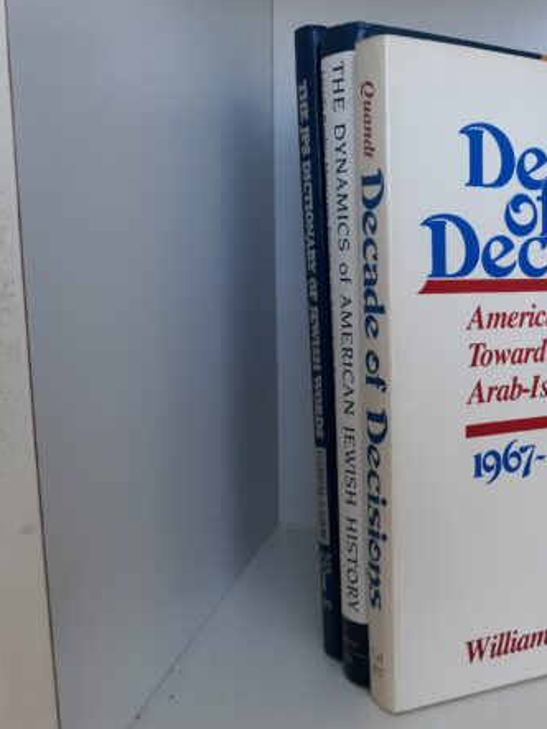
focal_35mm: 38
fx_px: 800
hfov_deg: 35.5
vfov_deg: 49.0
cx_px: 491
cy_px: 364
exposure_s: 1/100
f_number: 1.7
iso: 80
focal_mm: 3.7
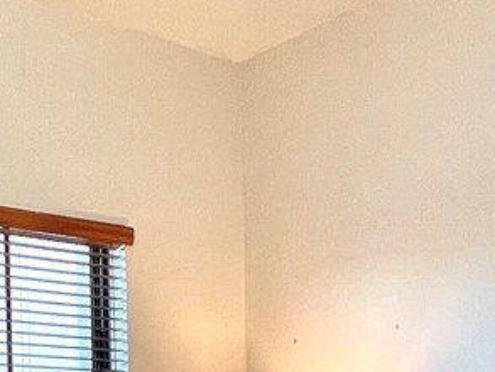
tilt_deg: -1.8
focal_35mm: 71
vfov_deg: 18.9
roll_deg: +1.4
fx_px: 1016
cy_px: 516
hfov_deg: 26.7
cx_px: 81
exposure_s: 1/120
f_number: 1.8
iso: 200
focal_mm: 1.57
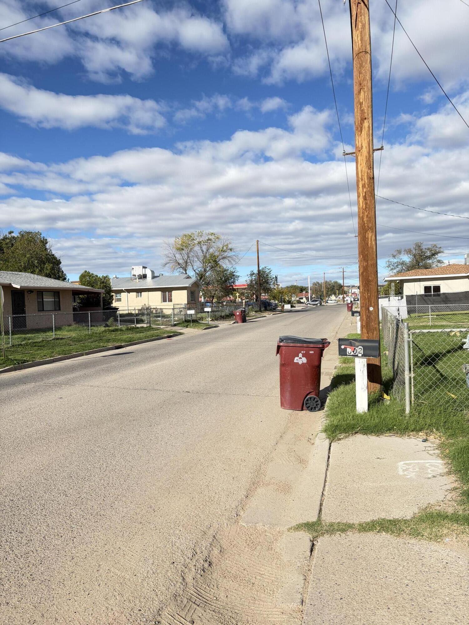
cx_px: 234
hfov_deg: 53.1
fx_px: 470
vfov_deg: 67.3
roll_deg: +1.5
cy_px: 312
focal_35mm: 26
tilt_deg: -0.6
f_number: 1.6
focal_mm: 5.96
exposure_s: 1/3125
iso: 64
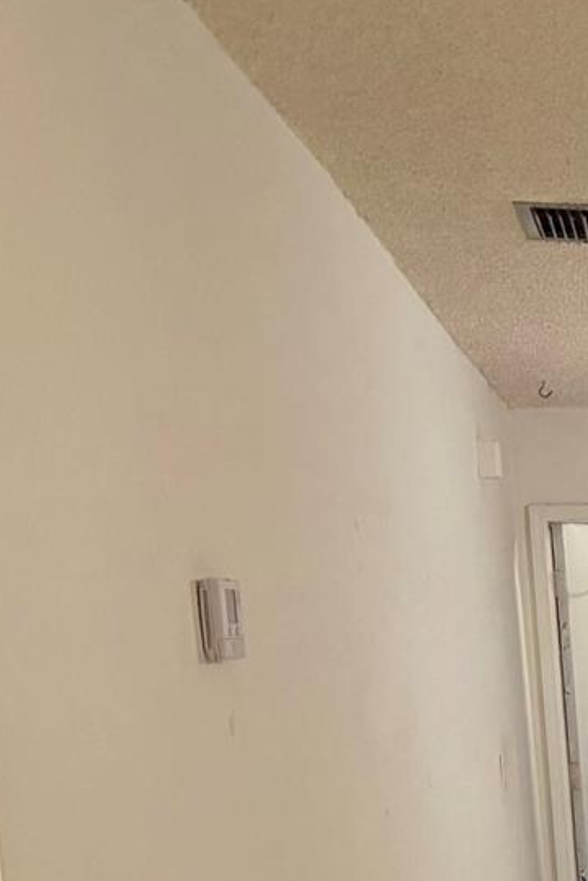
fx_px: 1813
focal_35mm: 74
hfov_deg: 14.2
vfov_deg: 26.3
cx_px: 1295
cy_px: 827
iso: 500
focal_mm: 6.76
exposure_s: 1/60
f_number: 1.78
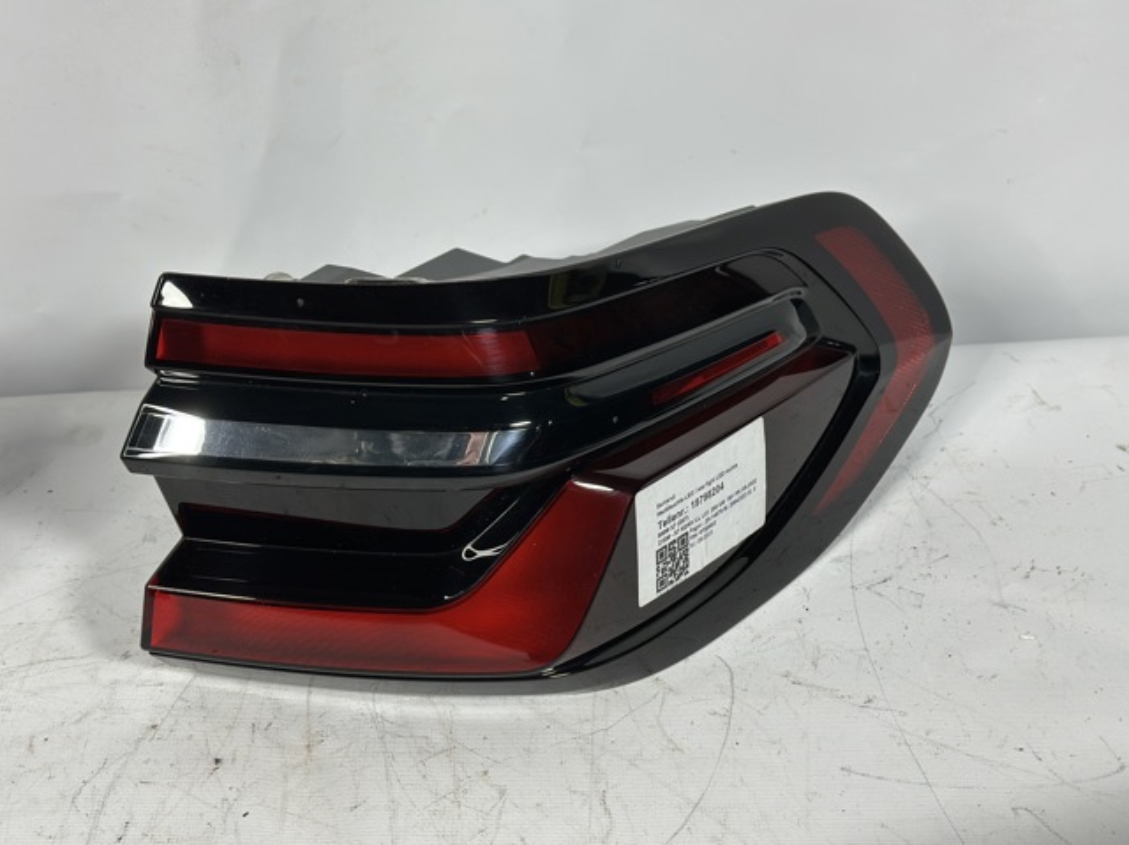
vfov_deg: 30.2
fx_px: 1564
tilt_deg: -33.8
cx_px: 564
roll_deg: -0.1
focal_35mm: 48
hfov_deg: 39.7
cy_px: 422
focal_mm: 6.86
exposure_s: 1/100
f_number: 1.78
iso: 125
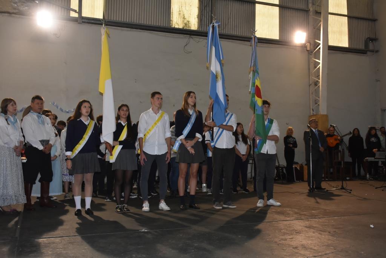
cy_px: 129
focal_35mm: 36
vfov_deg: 36.9
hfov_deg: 53.1
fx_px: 386
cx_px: 193
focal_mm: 24
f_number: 5.6
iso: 1600
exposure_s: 1/100
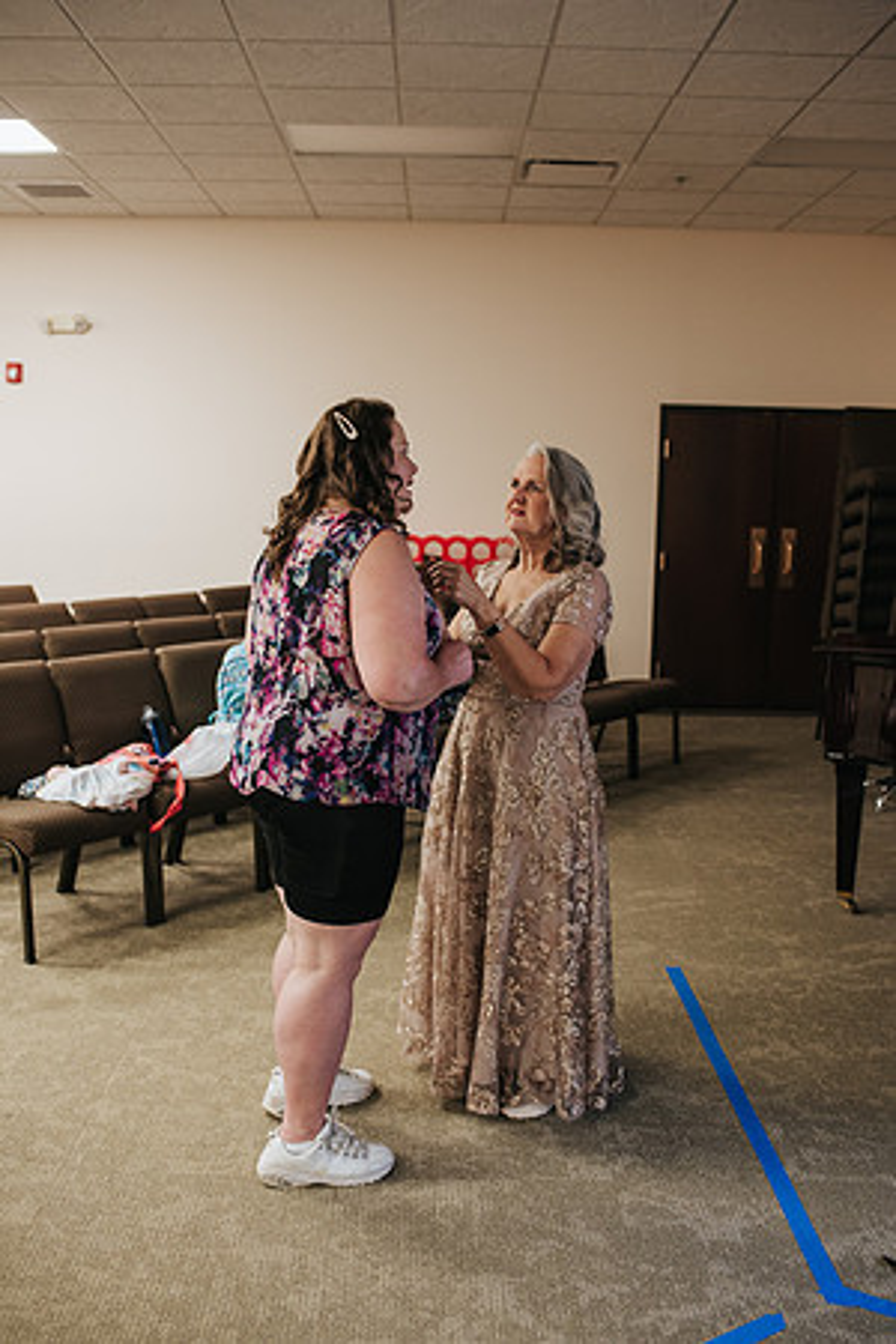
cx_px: 448
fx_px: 1307
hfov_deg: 37.9
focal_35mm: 35
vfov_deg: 54.4
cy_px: 672
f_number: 2.8
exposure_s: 1/125
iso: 1000
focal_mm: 35
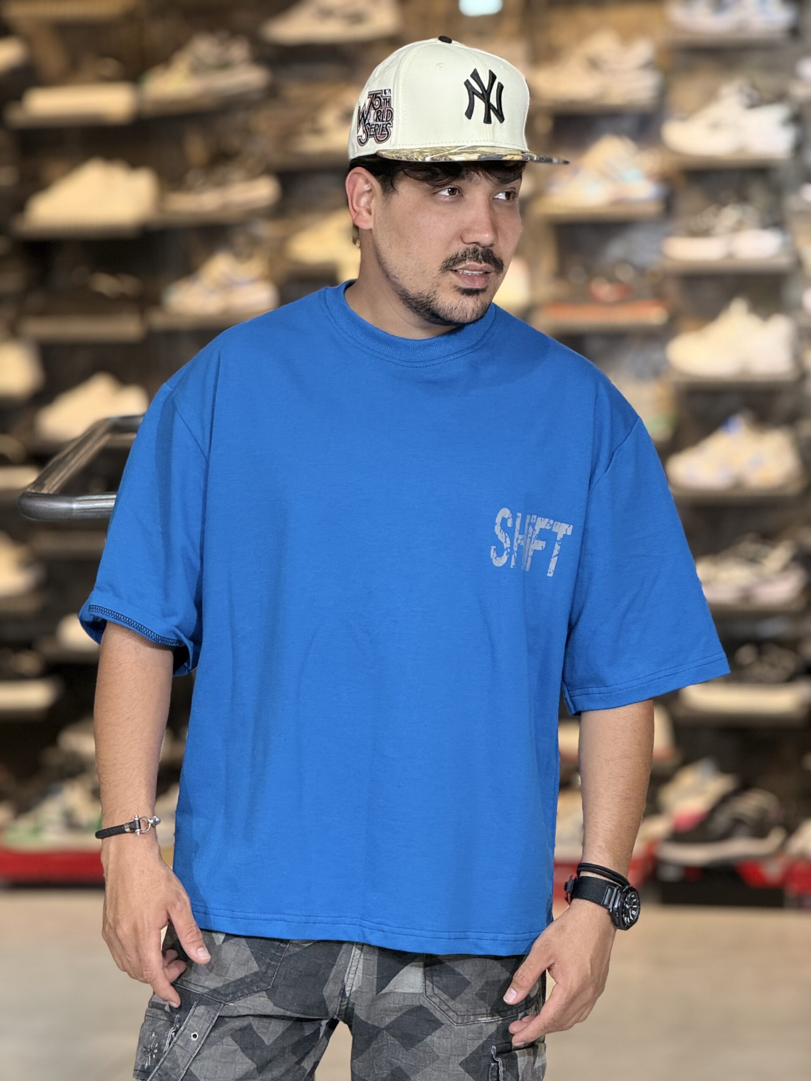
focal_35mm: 120
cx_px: 406
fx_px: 3749
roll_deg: +1.5
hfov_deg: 12.3
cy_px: 540
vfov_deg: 16.4
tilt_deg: -5.3
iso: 160
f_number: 2.8
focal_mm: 15.66
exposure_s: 1/100
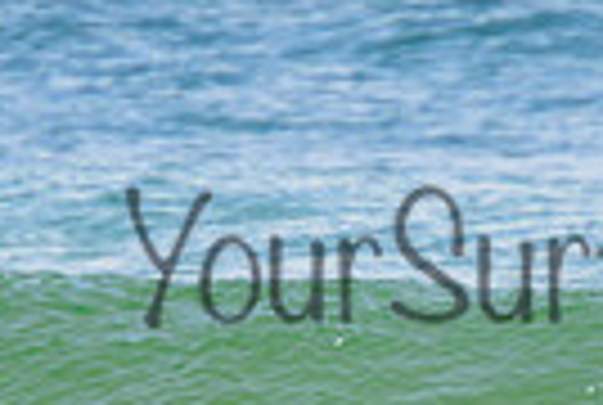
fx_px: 39870
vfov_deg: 0.6
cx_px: 378
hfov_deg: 0.9
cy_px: 356
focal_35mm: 2375
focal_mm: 400
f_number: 5.6
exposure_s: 1/2000
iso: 360
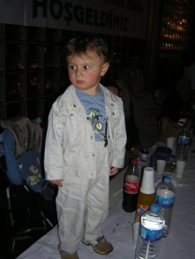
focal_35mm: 36
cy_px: 130
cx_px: 98
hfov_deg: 39.7
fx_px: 270
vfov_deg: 51.3
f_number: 2.6
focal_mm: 4.7
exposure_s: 1/60.1
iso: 100
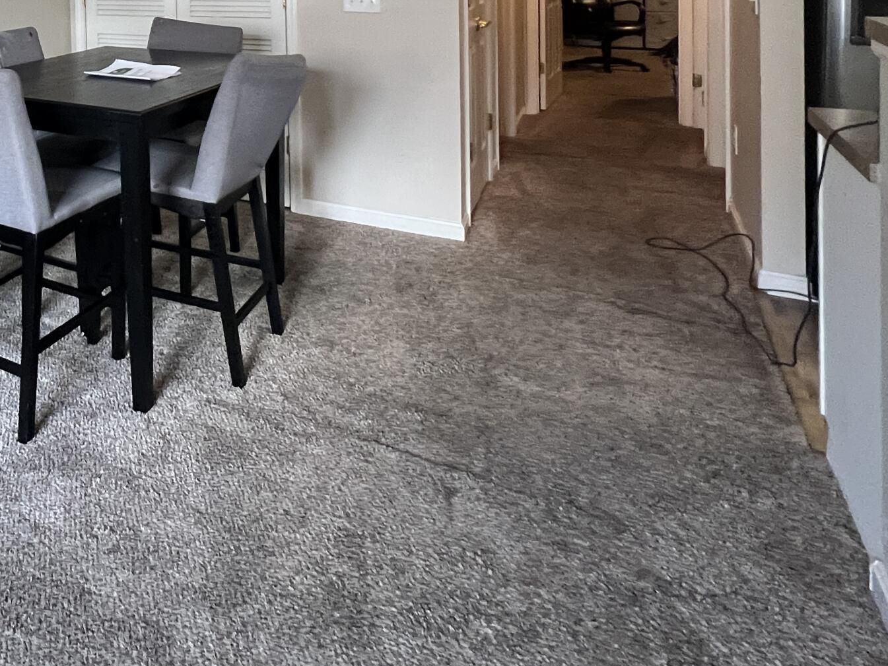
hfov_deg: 52.7
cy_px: -19
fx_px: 744
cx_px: 61
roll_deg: +2.0
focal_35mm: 29
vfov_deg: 41.2
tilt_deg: -2.9
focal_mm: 1.57
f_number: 1.8
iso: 500
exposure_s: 1/60
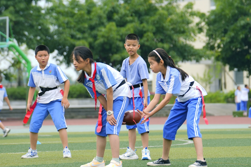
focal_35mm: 183
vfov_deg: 7.5
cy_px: 84
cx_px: 126
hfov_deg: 11.2
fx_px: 1276
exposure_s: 1/200
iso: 50
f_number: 3.5
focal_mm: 122
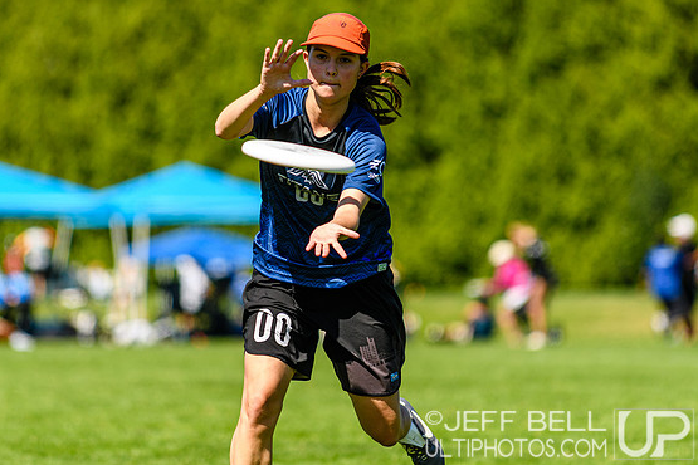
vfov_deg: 3.5
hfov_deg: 5.2
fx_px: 7639
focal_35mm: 394
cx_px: 342
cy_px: 167
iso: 140
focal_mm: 200
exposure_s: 1/1250
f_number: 3.2
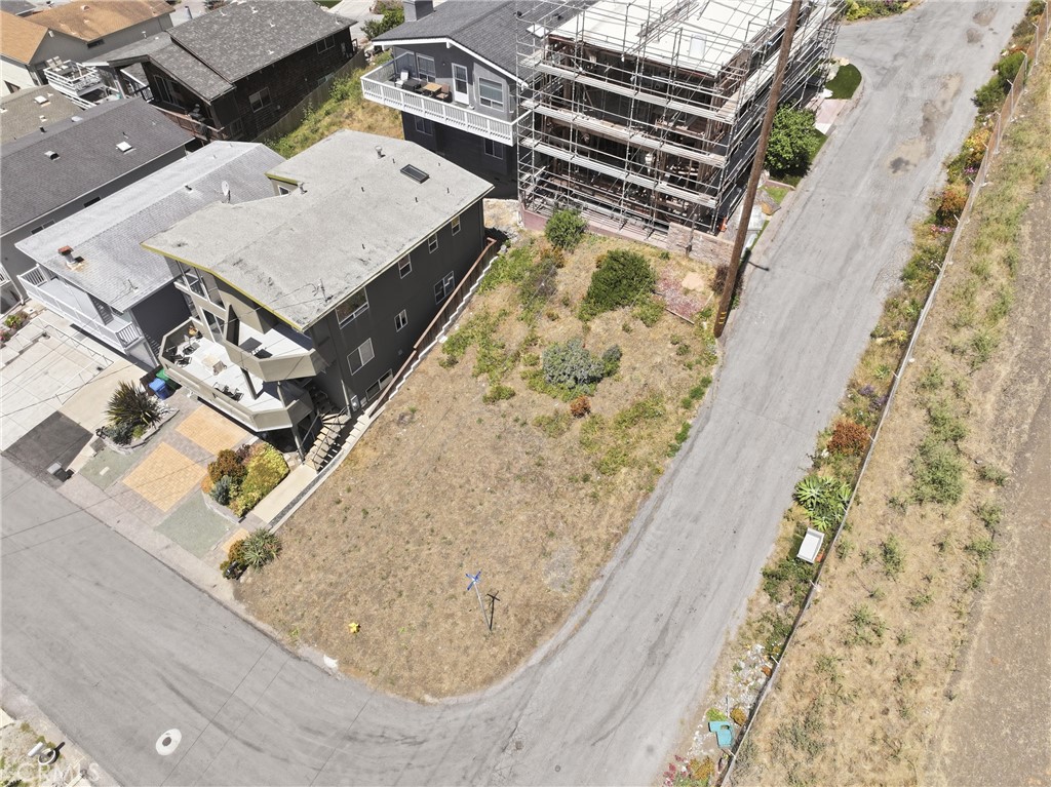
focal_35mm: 24
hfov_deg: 71.6
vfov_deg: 56.8
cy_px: 394
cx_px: 526
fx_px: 728
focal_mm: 12.3
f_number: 2.8
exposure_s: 1/2000
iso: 100
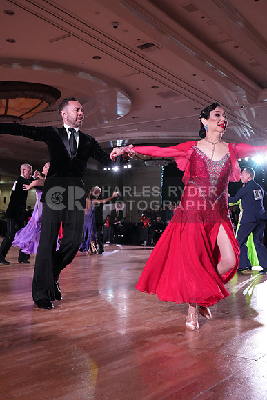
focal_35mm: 38
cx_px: 134
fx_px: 422
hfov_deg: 35.1
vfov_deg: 50.7
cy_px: 200
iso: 5000
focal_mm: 38
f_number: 5.6
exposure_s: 1/320
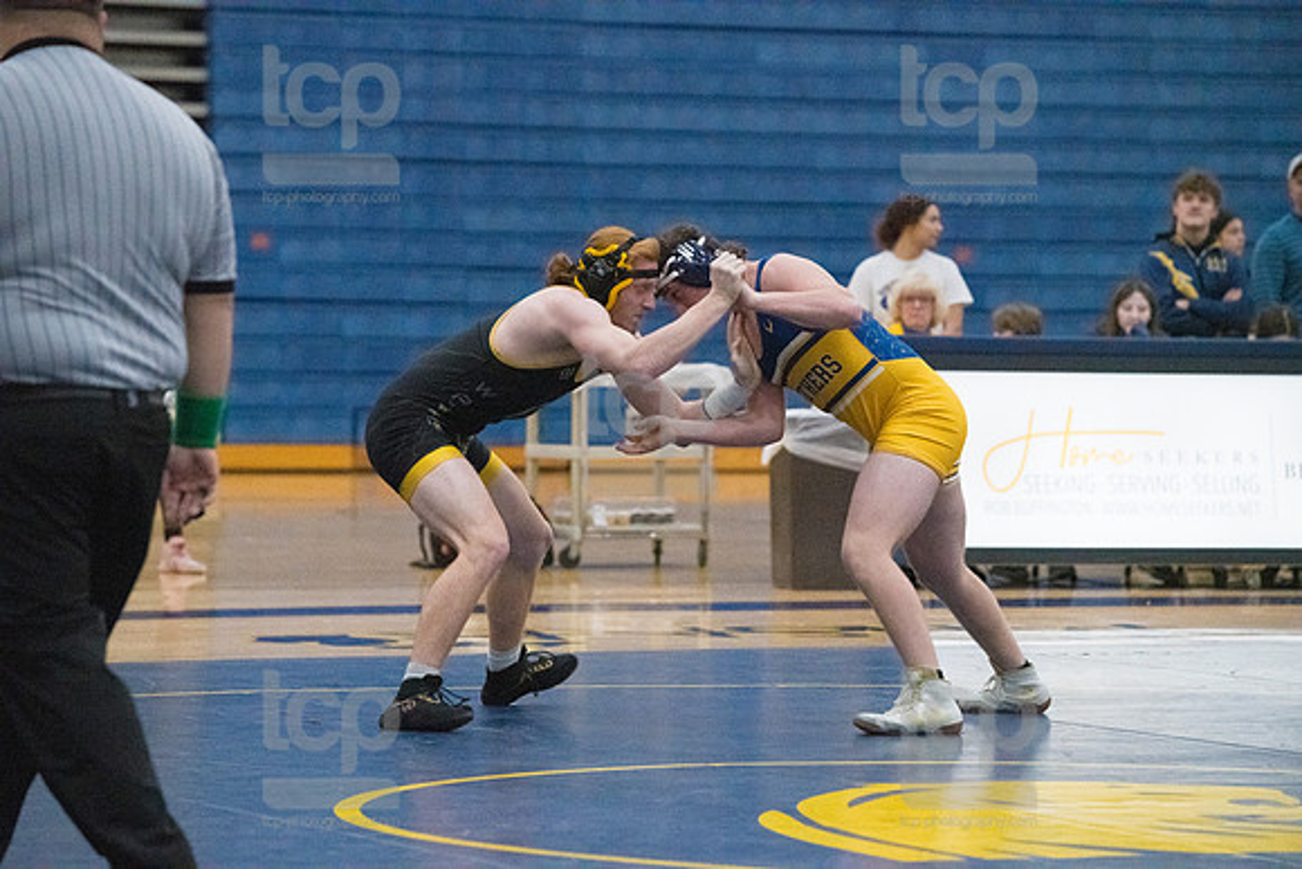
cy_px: 434
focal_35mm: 175
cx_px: 651
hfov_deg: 11.7
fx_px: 6330
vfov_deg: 7.9
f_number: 4.5
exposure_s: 1/1250
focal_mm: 175
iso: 8000
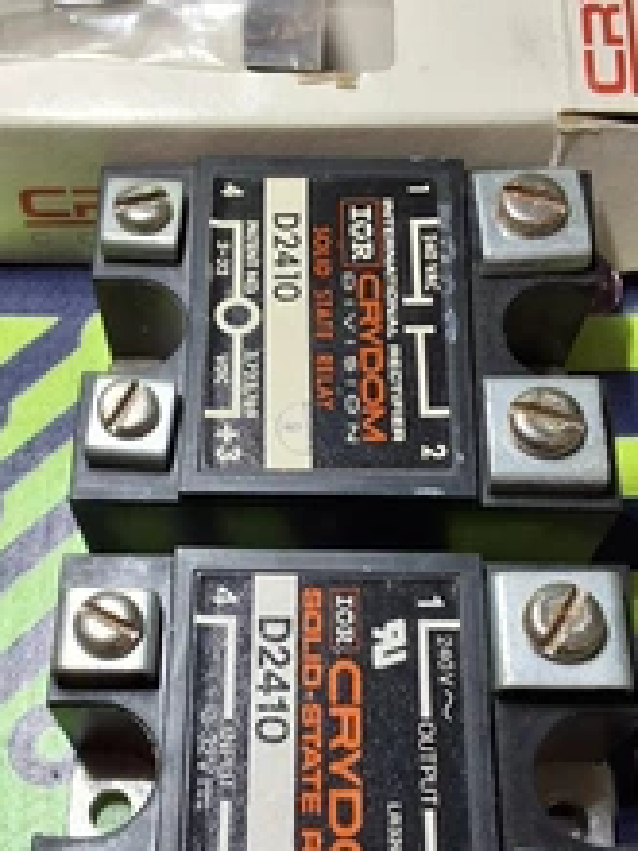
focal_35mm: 51
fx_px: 1253
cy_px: 557
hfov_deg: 28.5
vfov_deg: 37.2
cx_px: 267
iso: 50
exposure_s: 1/120
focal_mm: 2.91
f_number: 1.9
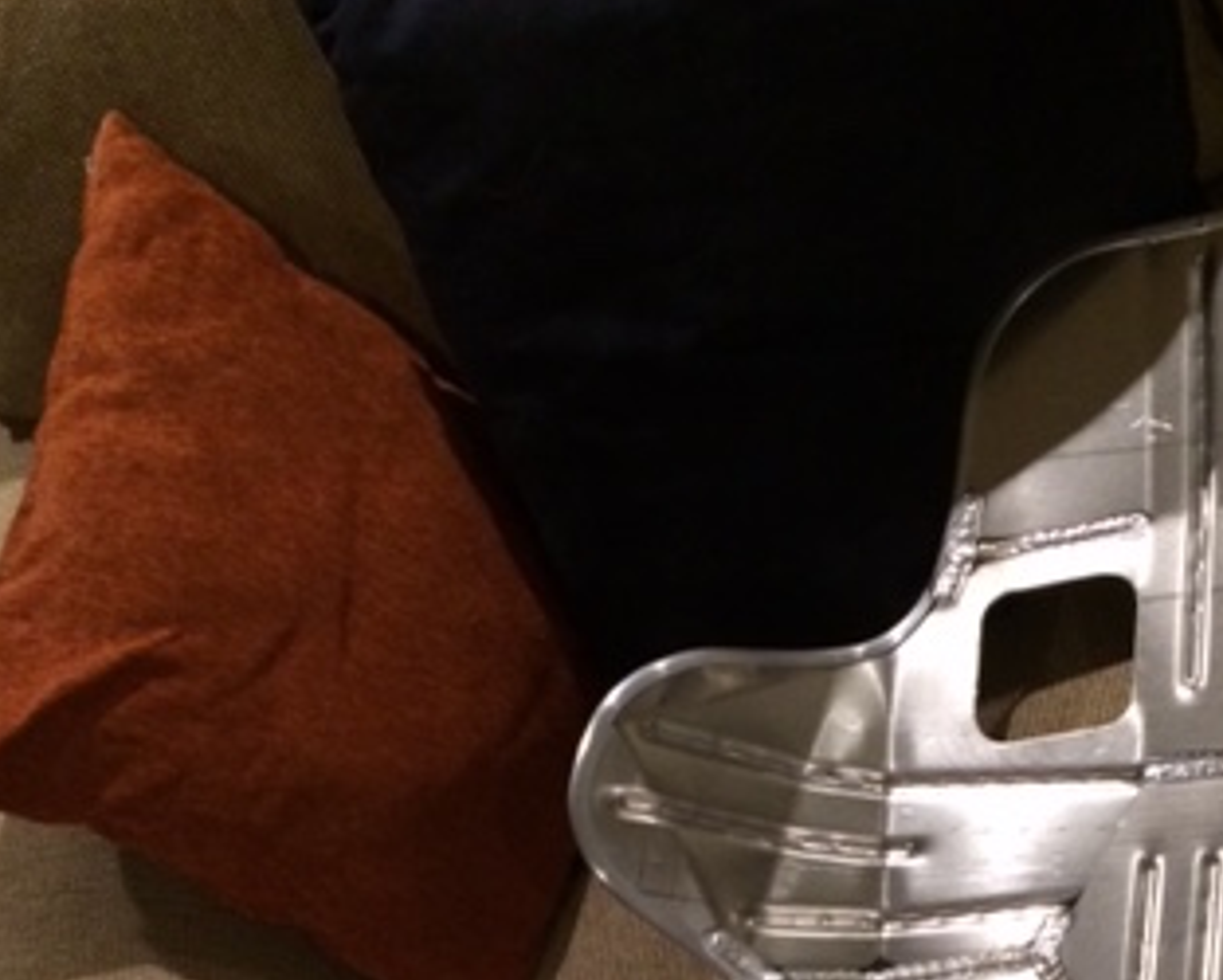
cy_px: 1239
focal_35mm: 58
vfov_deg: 23.5
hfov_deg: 32.1
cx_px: 858
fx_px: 2101
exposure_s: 1/17
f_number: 2.2
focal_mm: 4.15
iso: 320
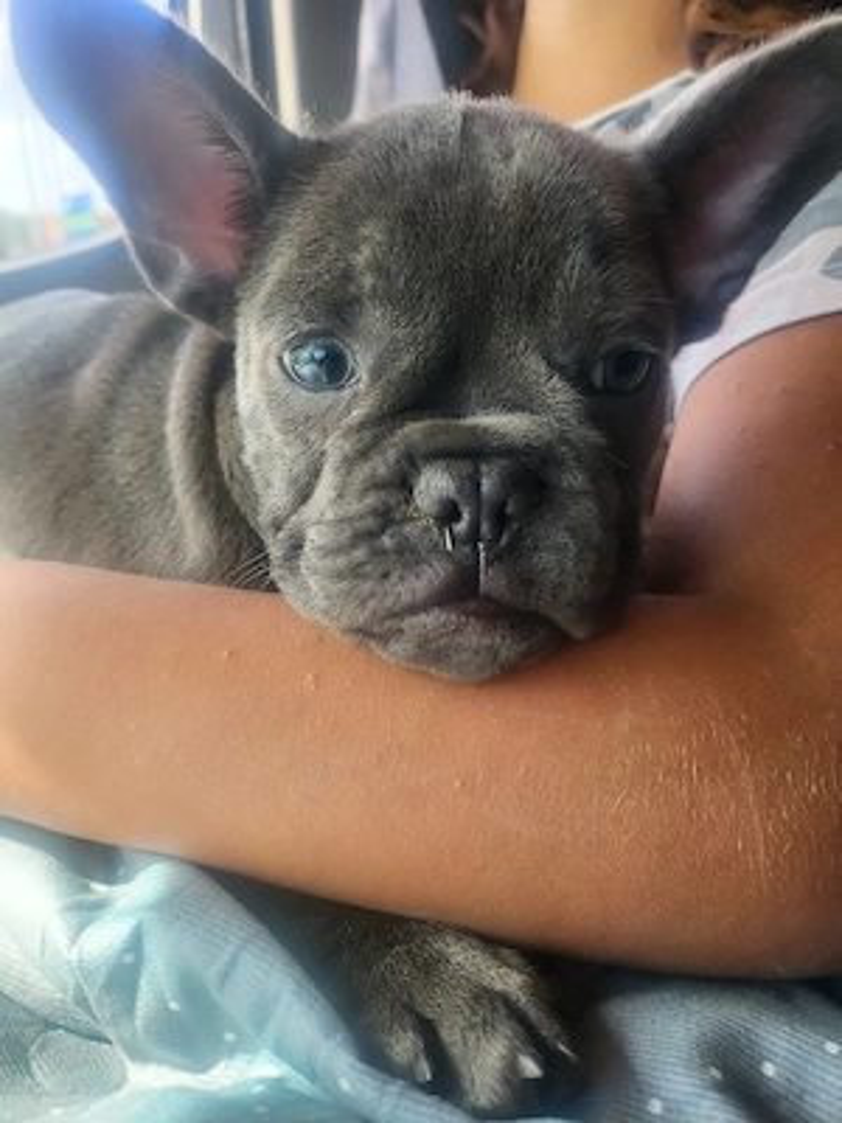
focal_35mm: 24
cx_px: 421
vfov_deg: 71.6
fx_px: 778
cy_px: 562
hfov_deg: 56.8
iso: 40
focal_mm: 5
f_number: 1.8
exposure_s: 1/256
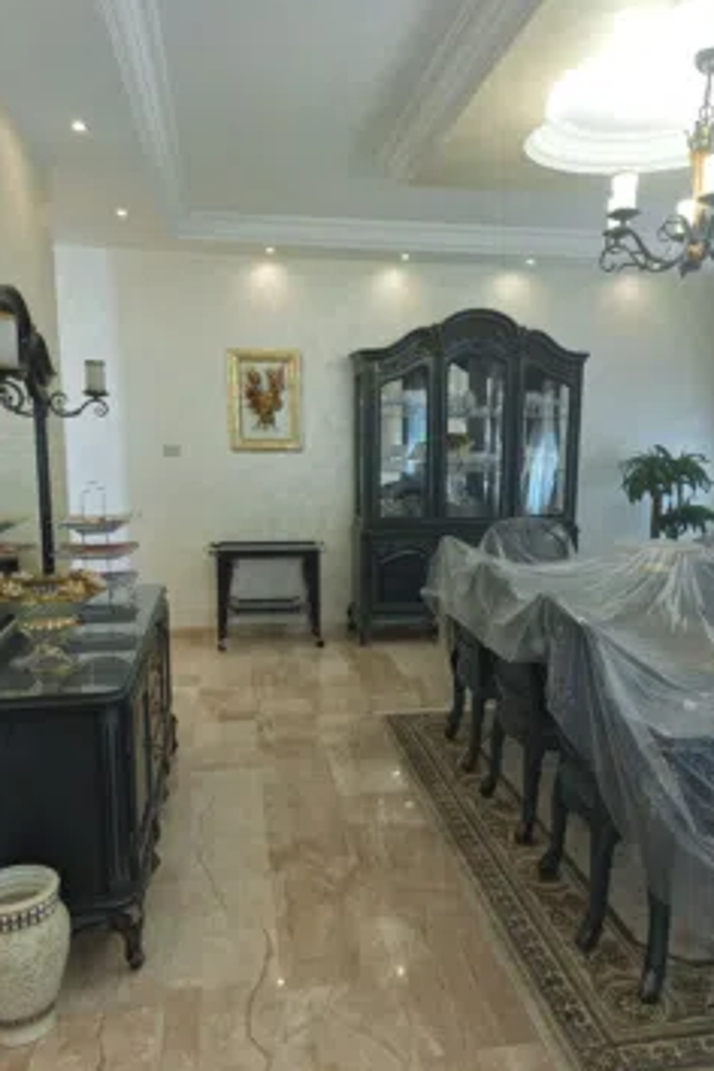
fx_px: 803
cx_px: 390
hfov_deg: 47.9
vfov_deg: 67.3
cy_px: 578
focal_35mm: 27
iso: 50
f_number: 1.8
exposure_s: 1/50
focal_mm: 5.54
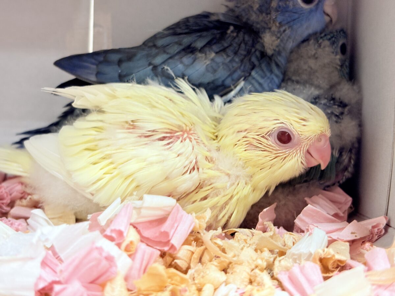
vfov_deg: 28.0
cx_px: 198
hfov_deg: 36.8
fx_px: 593
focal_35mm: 52
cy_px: 148
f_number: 1.6
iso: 100
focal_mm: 5.96
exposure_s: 1/50
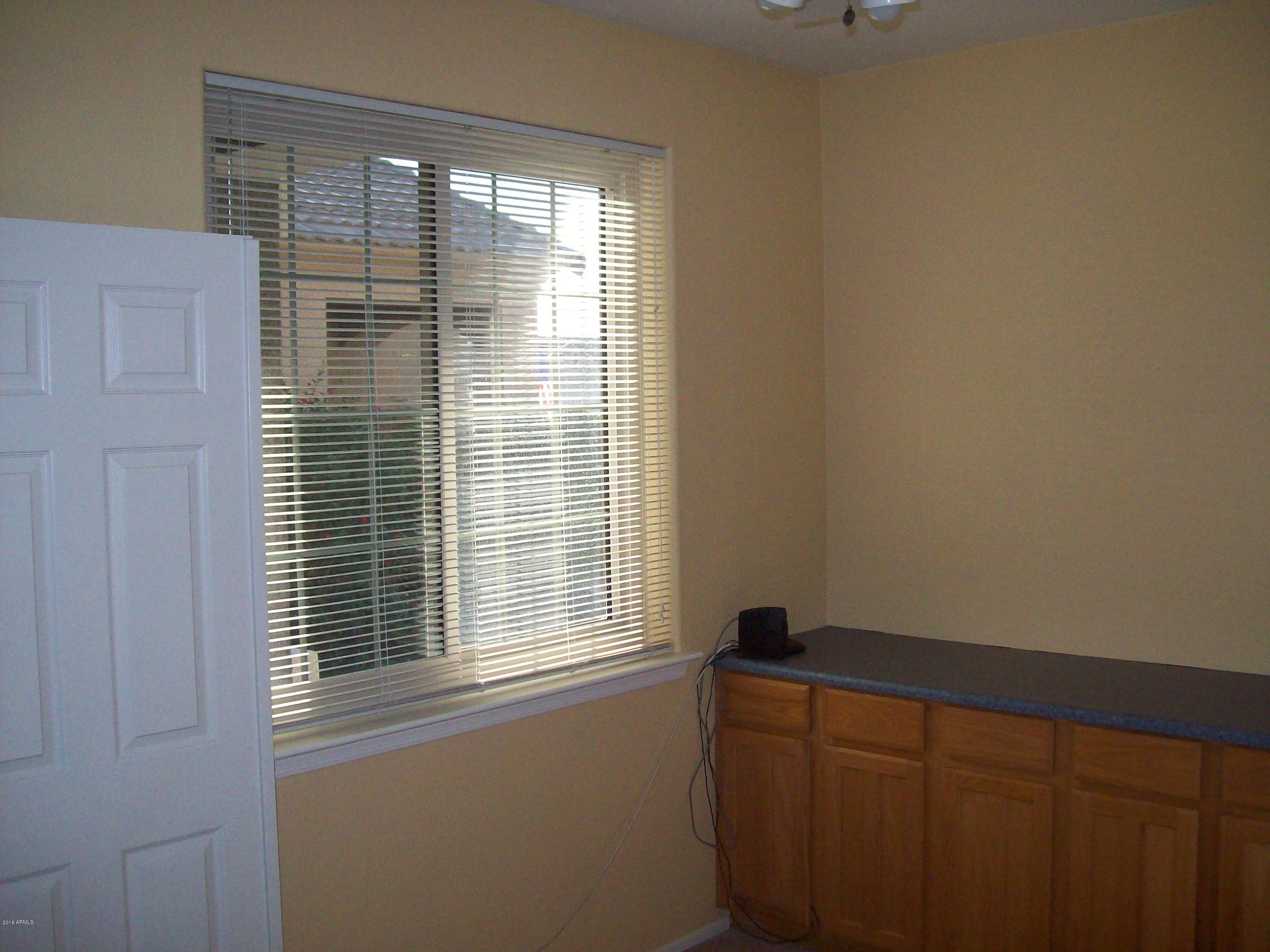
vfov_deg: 39.7
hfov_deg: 51.4
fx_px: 1321
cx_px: 635
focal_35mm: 36
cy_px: 476
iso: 200
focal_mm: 6
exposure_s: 1/369
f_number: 2.7
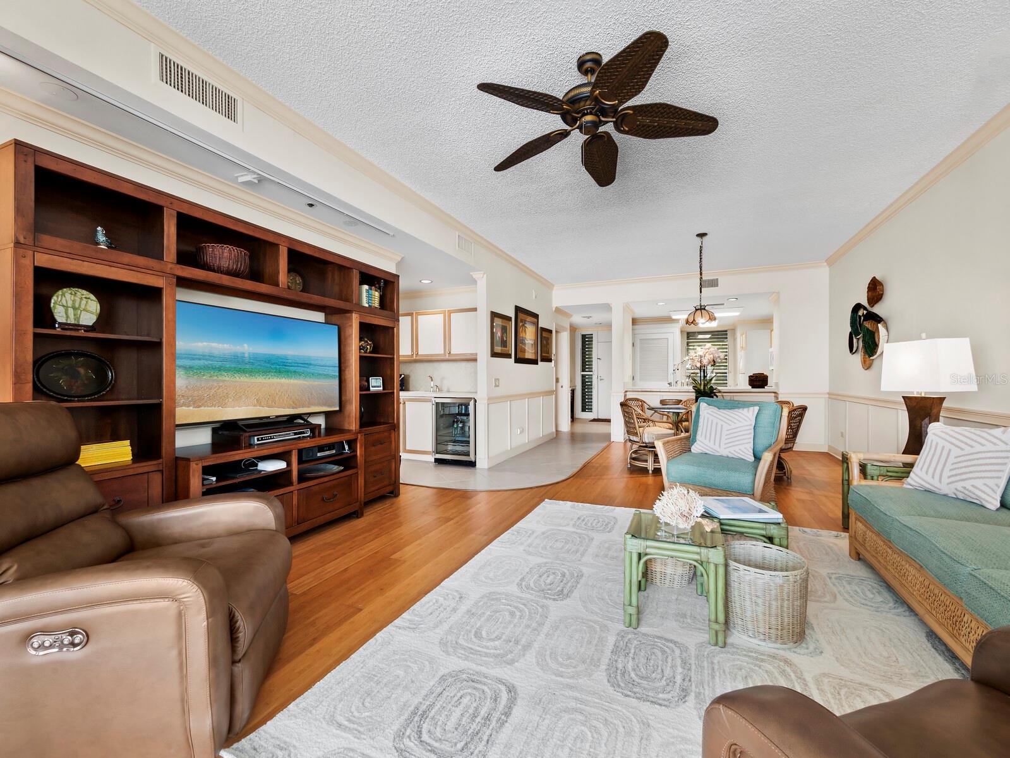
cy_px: 379
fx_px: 408
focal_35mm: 14
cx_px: 505
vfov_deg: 85.7
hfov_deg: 102.1
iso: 400
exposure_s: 1/2
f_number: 10
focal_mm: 7
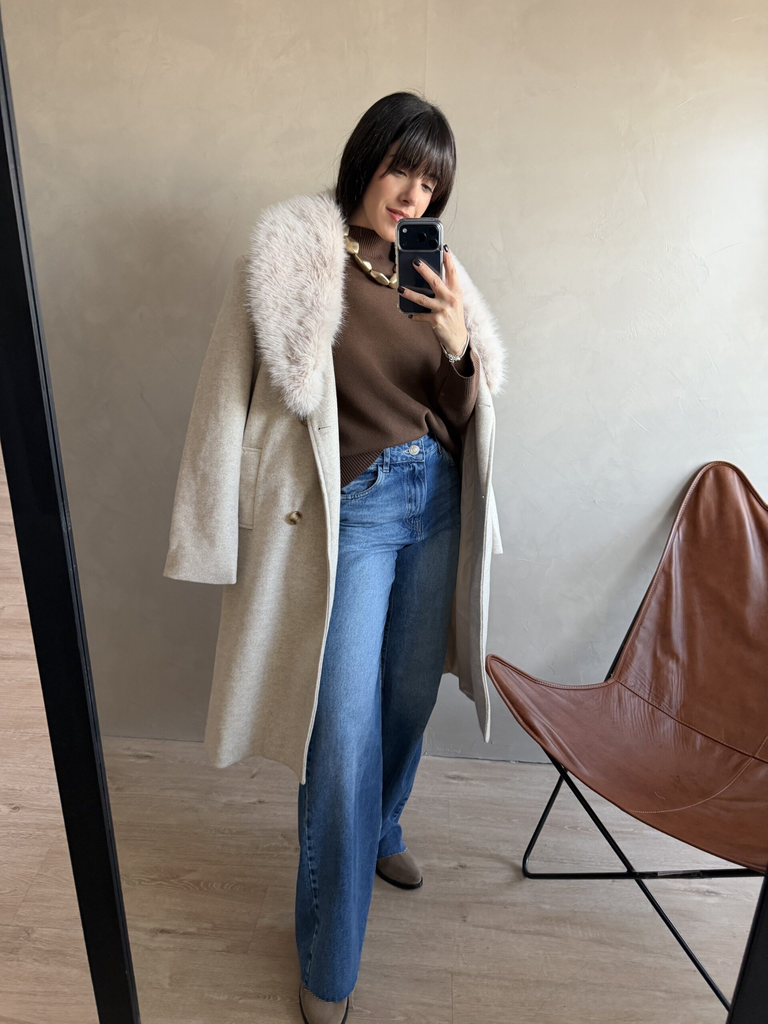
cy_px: 512
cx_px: 384
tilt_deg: -28.2
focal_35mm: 24
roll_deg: -0.2
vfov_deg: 71.6
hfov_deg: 56.8
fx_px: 710
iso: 400
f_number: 1.78
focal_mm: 6.76
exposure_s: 1/60
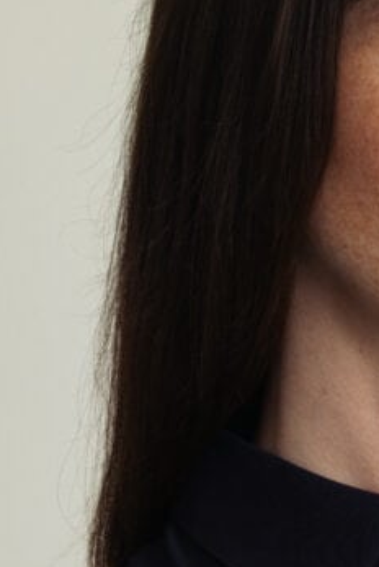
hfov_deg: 8.9
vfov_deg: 12.8
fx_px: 2395
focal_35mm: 152
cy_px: 834
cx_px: 516
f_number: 8
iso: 200
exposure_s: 1/200
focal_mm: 44
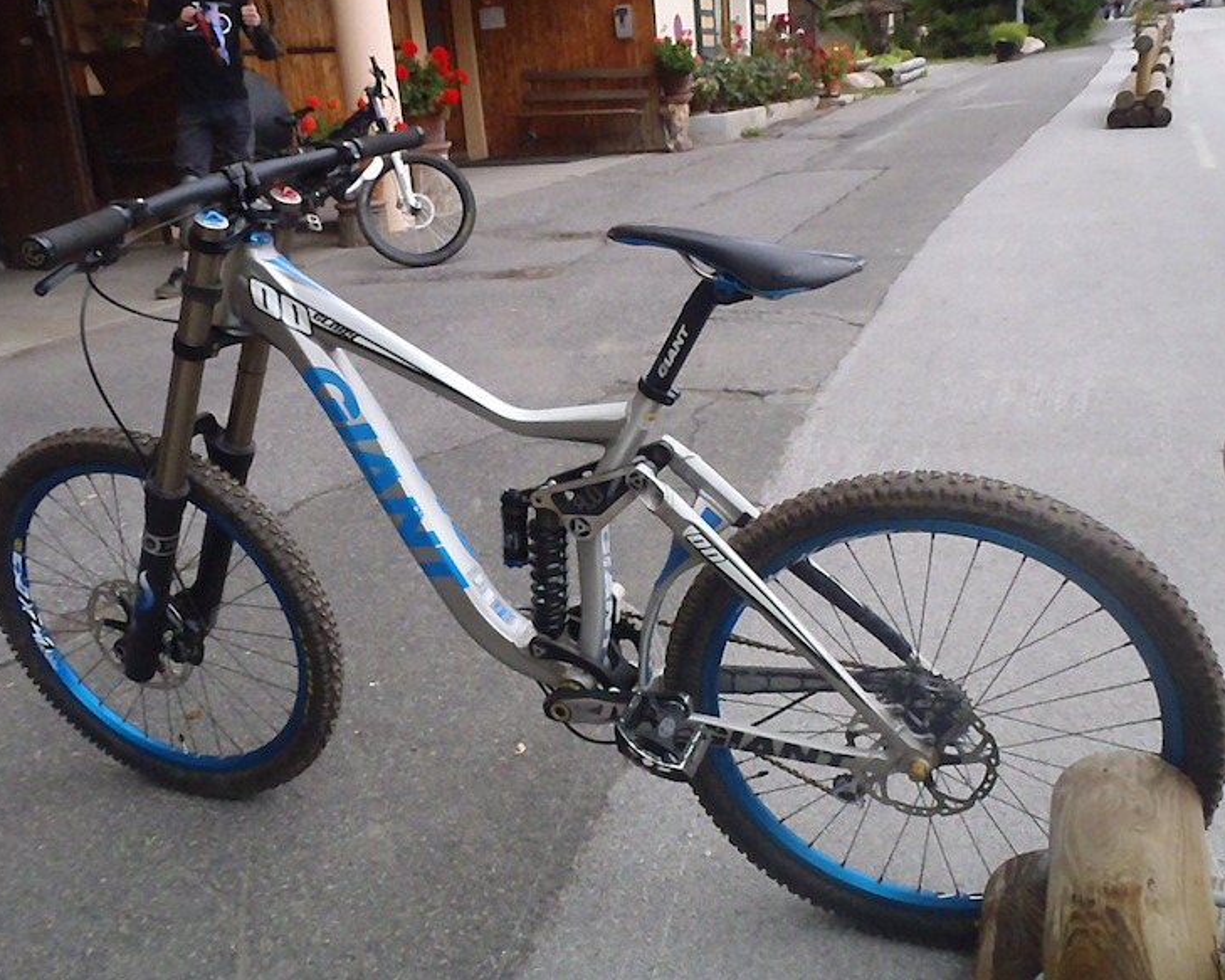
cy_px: 481
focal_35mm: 30
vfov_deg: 48.5
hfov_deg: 58.8
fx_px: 1088
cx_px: 608
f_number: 10
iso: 800
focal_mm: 5
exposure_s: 1/250
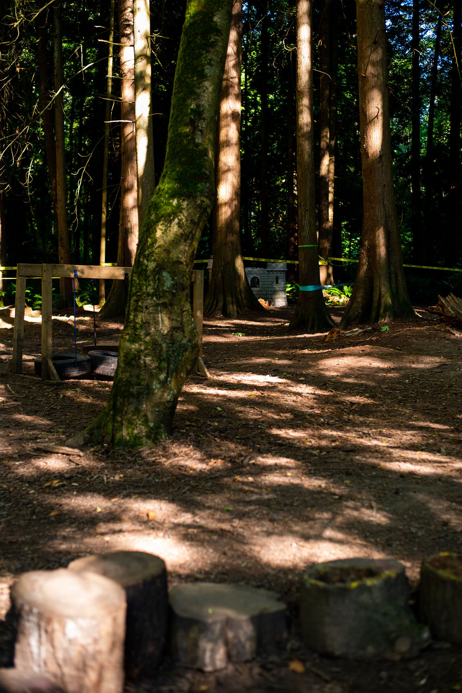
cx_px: 231
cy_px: 346
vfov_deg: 39.6
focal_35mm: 50
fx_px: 962
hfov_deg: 27.0
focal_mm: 50
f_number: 2.4
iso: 560
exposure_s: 1/180
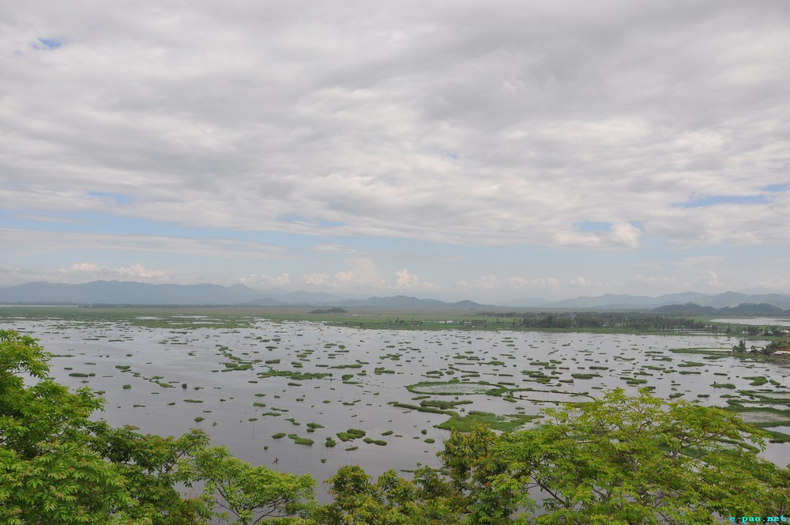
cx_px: 395
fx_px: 592
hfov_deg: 67.4
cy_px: 262
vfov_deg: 47.8
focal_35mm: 27
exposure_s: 1/640
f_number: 8
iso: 200
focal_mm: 18
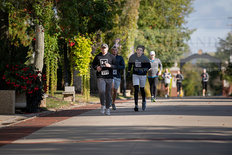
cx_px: 116
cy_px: 78
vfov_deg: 4.6
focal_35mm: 300
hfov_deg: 6.9
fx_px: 1934
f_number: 4.5
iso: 200
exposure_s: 1/640
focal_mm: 300
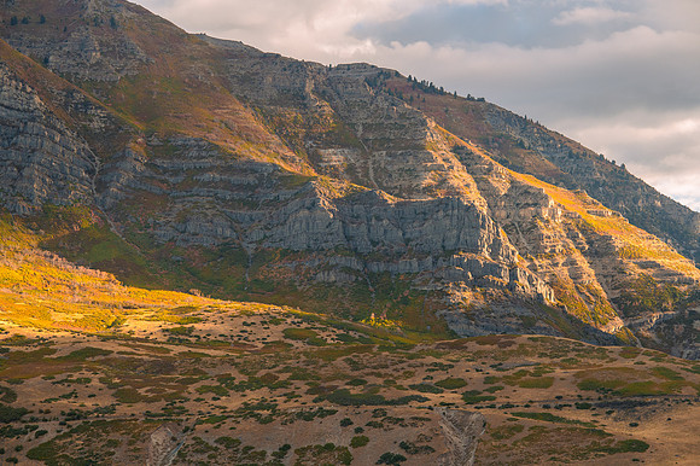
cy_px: 233
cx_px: 350
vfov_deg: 13.0
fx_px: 2040
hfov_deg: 19.5
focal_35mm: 105
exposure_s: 1/1000
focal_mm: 105
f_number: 5.6
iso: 1250
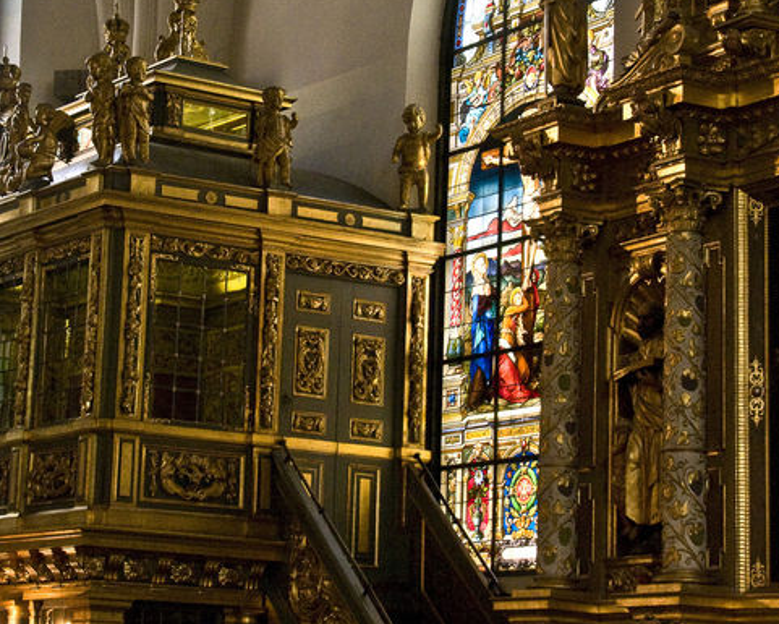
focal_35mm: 100
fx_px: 2306
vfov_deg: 15.4
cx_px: 262
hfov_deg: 19.1
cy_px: 267
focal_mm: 38
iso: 500
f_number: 6.3
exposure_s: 1/30
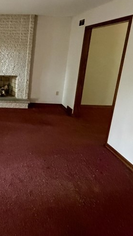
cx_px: -9
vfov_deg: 60.8
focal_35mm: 32
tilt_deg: -15.1
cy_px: 103
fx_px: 200
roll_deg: -1.7
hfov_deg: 32.7
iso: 800
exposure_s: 1/60
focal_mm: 2.22
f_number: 2.2
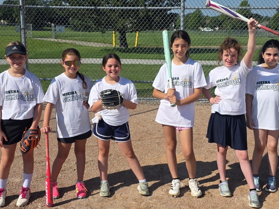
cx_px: 170
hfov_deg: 50.9
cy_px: 103
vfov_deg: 39.7
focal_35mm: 36
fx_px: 290
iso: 80
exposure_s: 1/10000
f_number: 1.7
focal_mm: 6.3
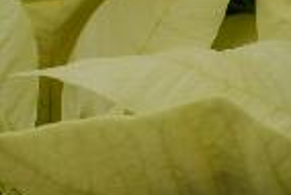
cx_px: 408
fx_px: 990
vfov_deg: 11.2
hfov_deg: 15.7
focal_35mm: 122
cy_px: 117
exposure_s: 1/80
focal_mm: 29
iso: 100
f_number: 8
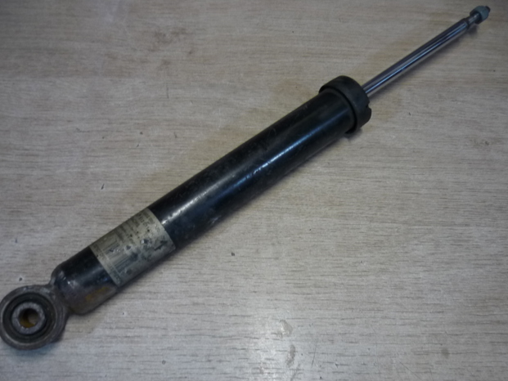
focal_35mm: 34
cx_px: 255
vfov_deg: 41.8
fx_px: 499
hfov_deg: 53.9
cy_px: 191
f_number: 2.8
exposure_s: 1/30
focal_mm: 5.5
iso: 200
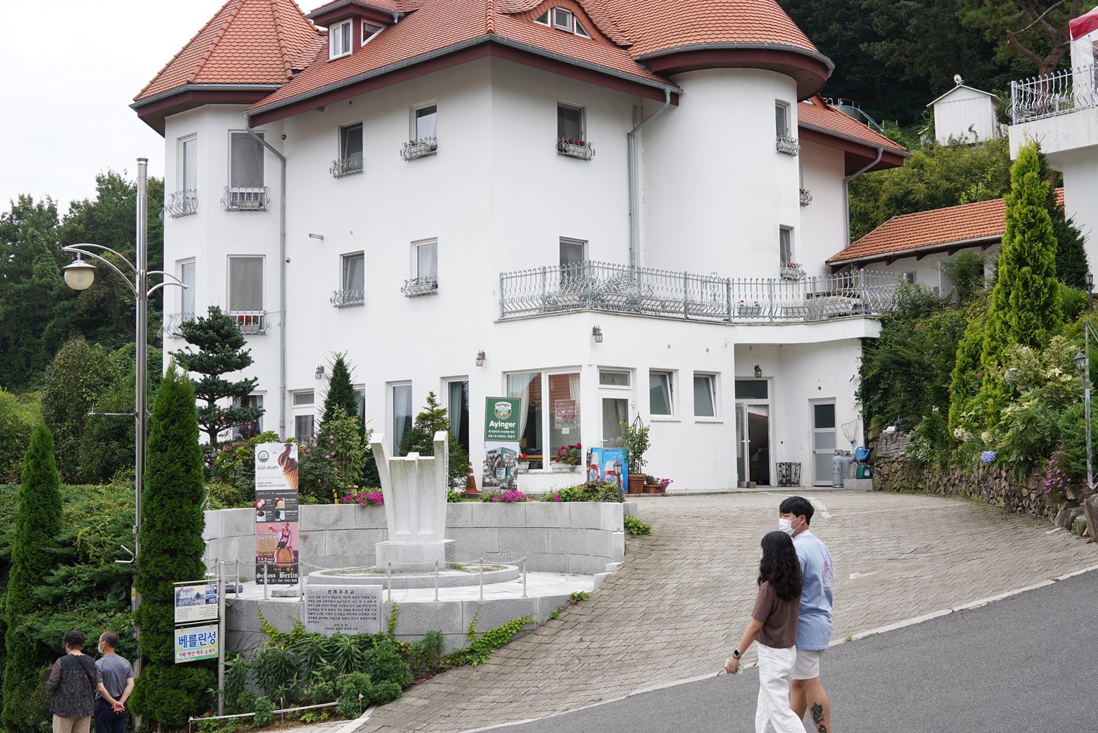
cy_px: 347
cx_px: 612
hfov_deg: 41.8
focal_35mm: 47
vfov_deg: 28.6
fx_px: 1434
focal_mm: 35
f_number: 8
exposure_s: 1/125
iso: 100
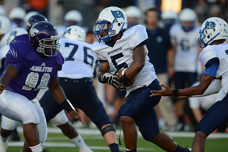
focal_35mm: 550
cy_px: 76
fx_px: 3484
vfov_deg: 2.5
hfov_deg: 3.7
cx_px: 114
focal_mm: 550
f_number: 4
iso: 800
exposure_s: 1/1250
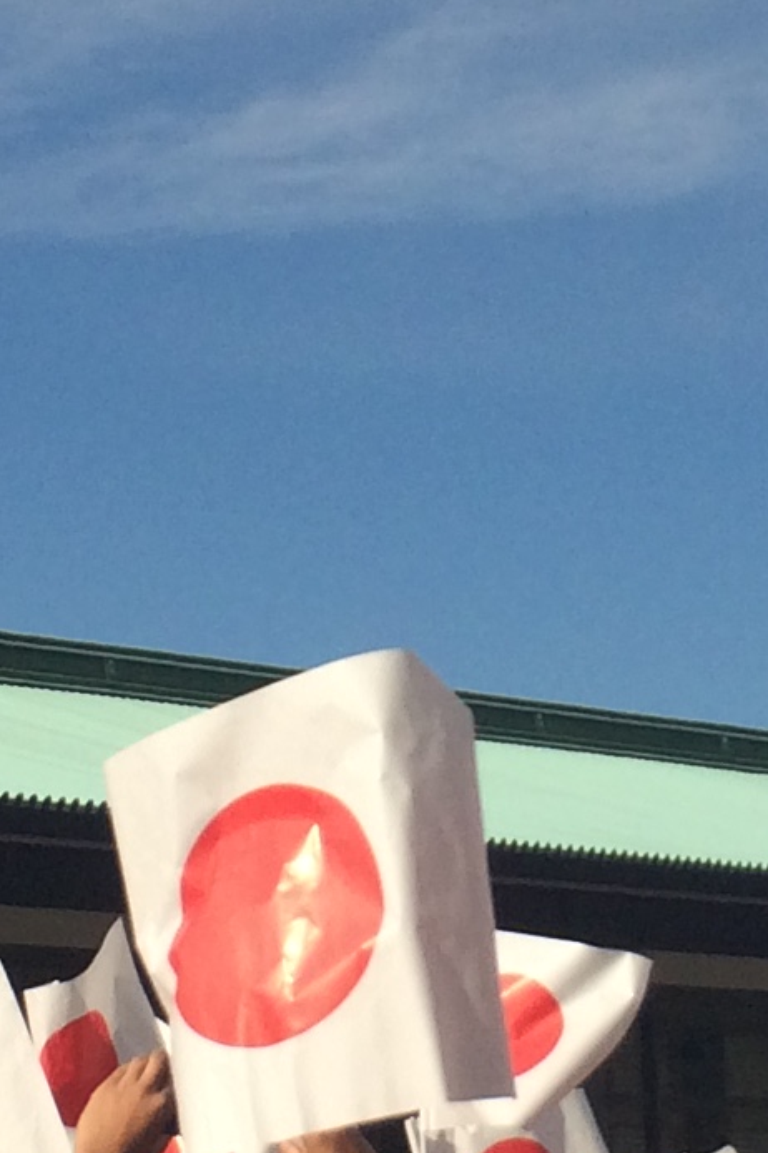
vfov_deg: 14.4
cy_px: 359
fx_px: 4544
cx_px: 612
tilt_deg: +13.5
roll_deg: +2.9
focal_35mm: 142
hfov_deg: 9.6
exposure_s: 1/4115
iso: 32
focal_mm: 4.15
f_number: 2.2
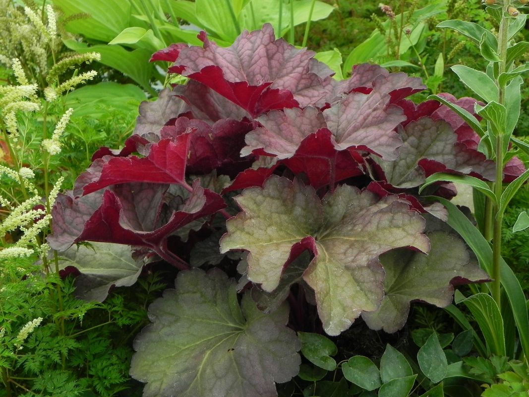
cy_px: 198
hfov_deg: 23.0
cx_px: 264
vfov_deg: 17.4
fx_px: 1299
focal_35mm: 85
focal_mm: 15.1
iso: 160
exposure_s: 1/200
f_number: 5
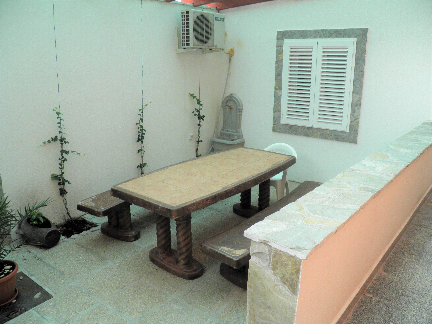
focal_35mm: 28
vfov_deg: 49.7
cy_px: 162
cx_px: 216
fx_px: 349
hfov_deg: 63.4
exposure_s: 1/40
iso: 50
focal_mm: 4.9
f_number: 2.8
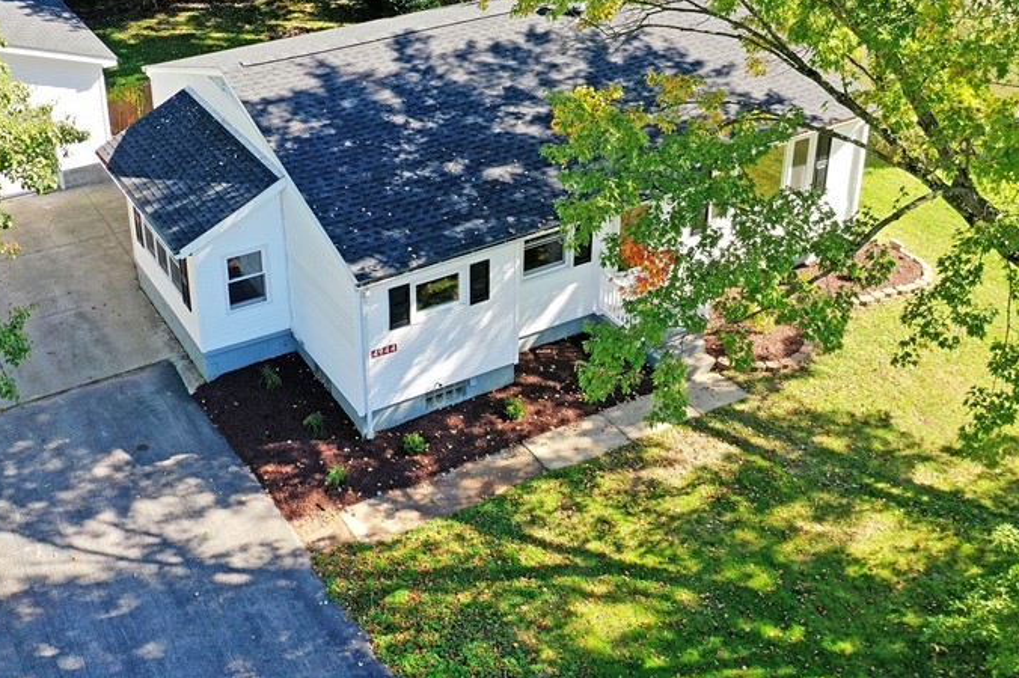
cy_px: 151
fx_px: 1273
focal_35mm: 45
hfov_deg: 43.3
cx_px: 392
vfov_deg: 29.3
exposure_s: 1/160
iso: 100
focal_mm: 10.26
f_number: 4.5
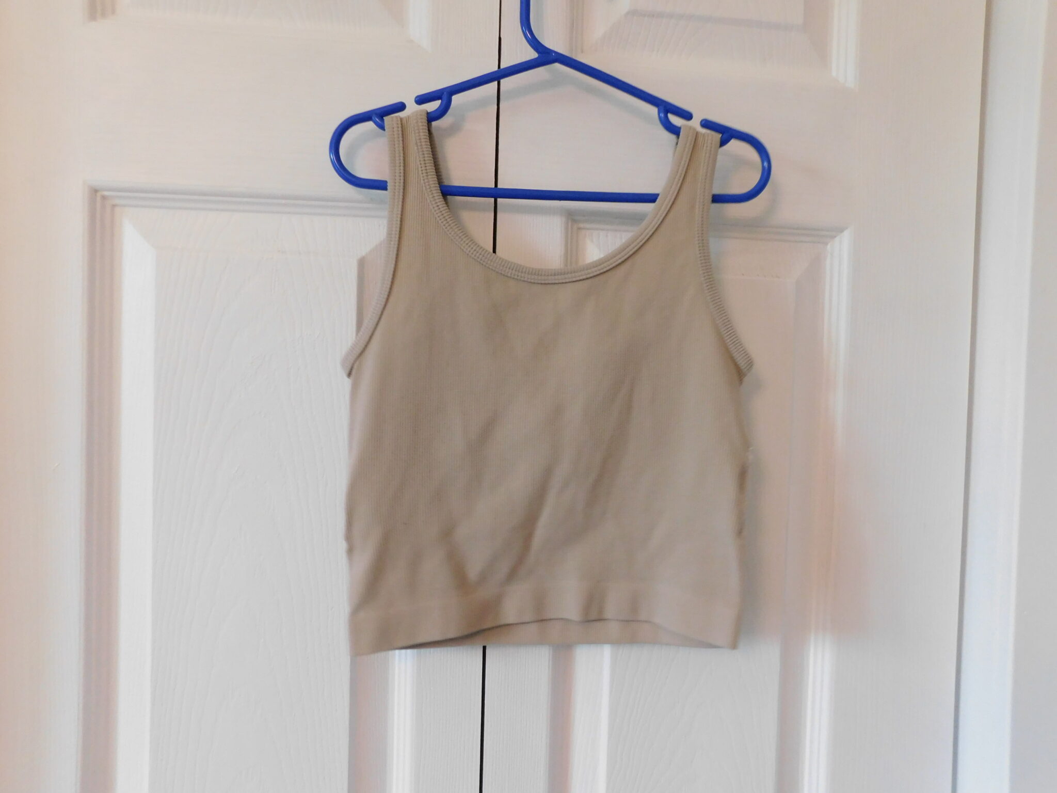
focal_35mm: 23
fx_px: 702
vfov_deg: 58.9
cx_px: 528
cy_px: 396
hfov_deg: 73.9
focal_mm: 4
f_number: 3
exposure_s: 1/13
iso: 400
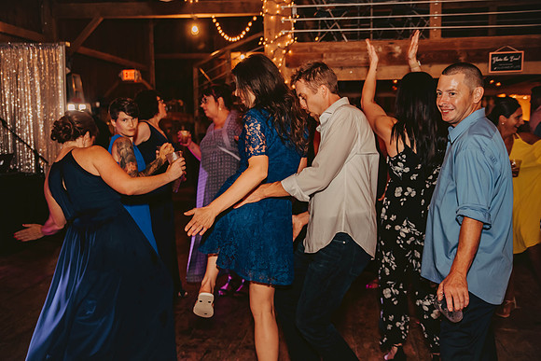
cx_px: 270
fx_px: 541
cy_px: 180
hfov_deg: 53.1
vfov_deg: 36.9
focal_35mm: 36
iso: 1250
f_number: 2.8
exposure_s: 1/125
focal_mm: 36
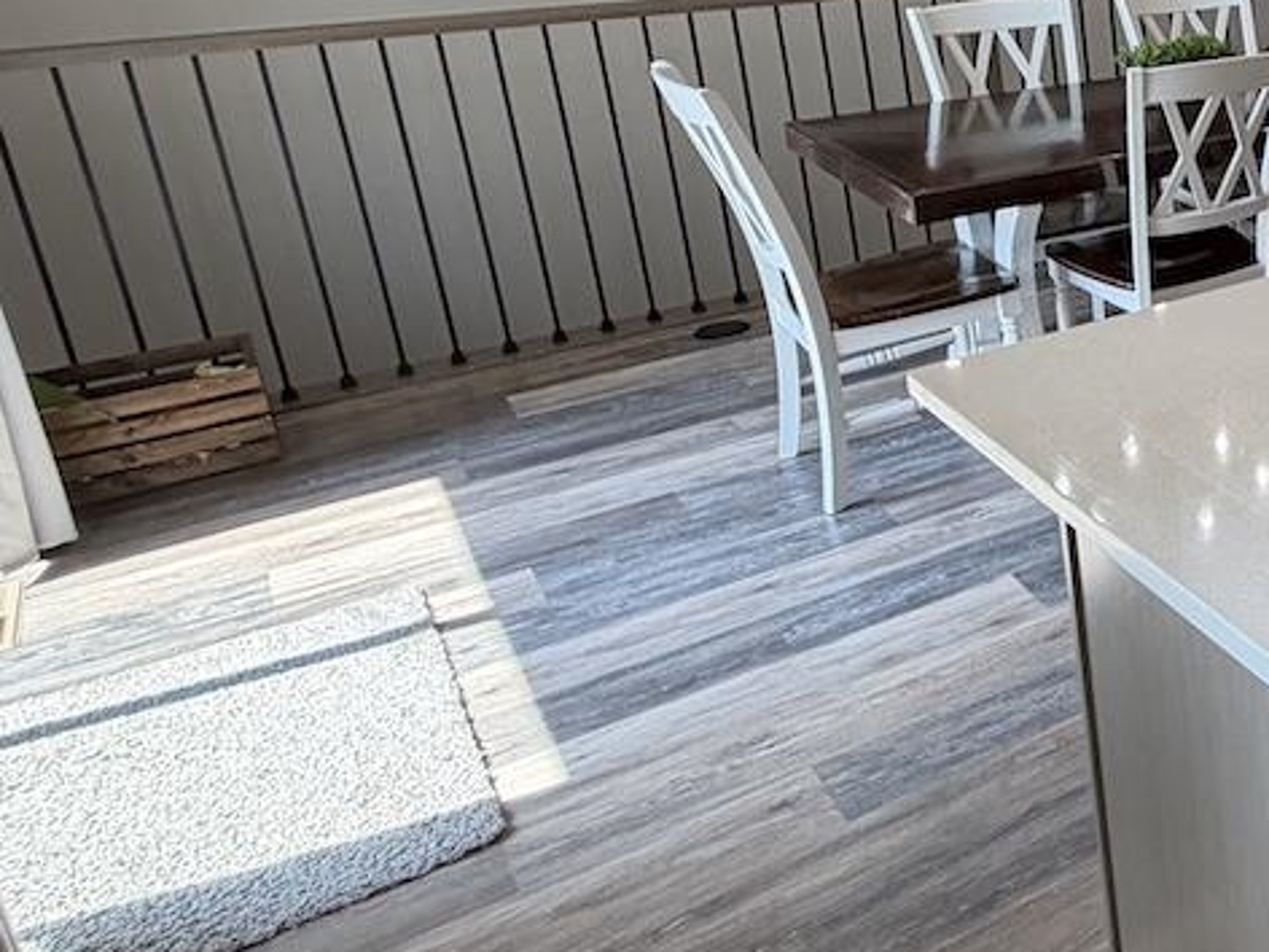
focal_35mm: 38
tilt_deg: -15.9
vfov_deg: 36.5
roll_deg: -0.7
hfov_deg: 34.9
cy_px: 196
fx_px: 1393
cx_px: 1635
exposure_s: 1/120
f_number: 2.2
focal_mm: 2.22
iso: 100
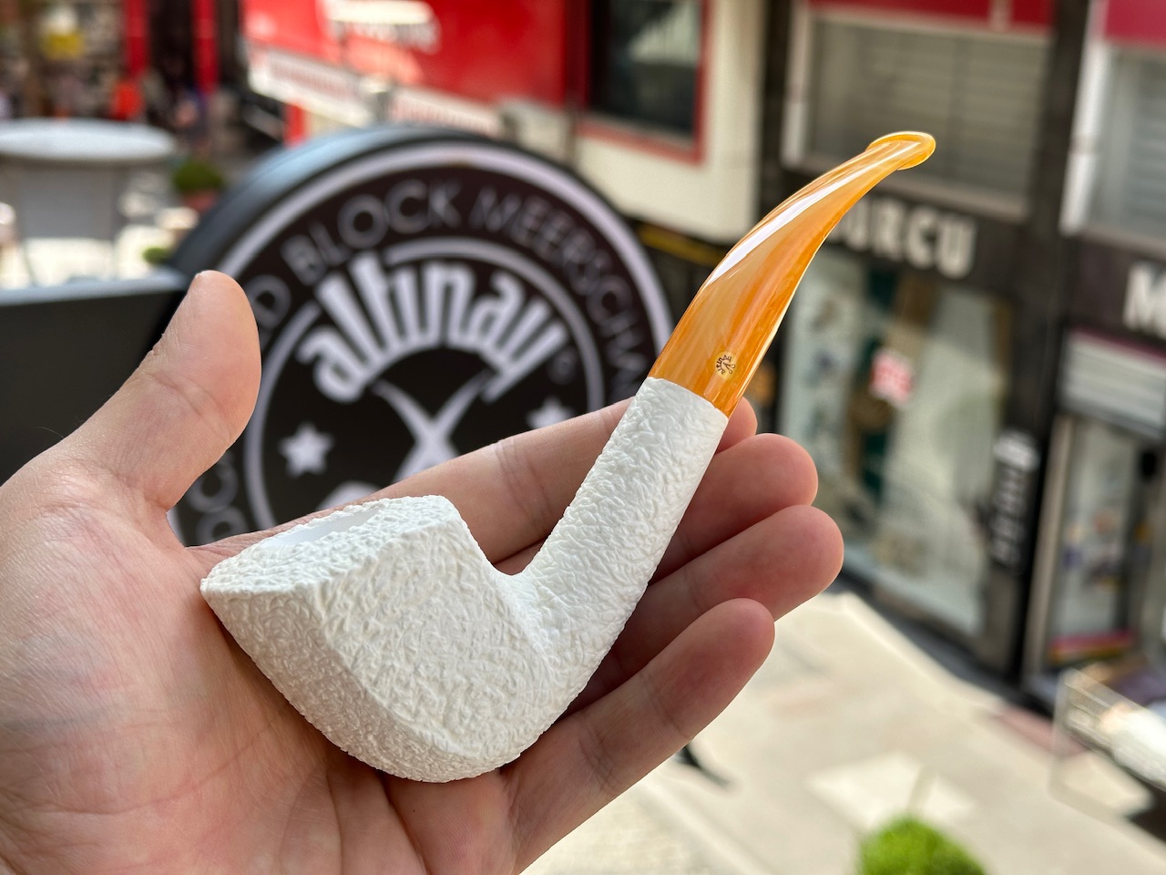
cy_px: 438
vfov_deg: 30.3
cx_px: 583
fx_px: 1617
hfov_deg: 39.7
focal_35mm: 48
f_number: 1.78
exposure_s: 1/980
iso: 64
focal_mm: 6.86
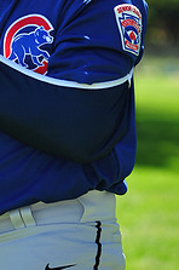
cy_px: -70
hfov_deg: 3.6
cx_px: 17
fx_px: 2820
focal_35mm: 377
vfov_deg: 5.4
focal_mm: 145
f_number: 5.6
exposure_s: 1/400
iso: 200
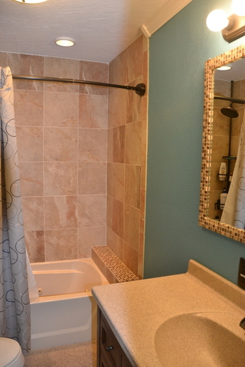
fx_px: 276
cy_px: 184
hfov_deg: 47.9
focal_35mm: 27
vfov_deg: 67.4
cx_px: 122
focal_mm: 18
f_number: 3.5
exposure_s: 1/60
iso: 1100
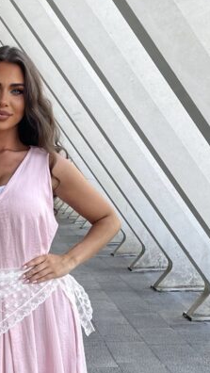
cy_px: 318
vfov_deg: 36.1
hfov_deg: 21.4
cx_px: 20
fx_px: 544
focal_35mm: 55
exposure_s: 1/144
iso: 32
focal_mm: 5.1
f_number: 1.6
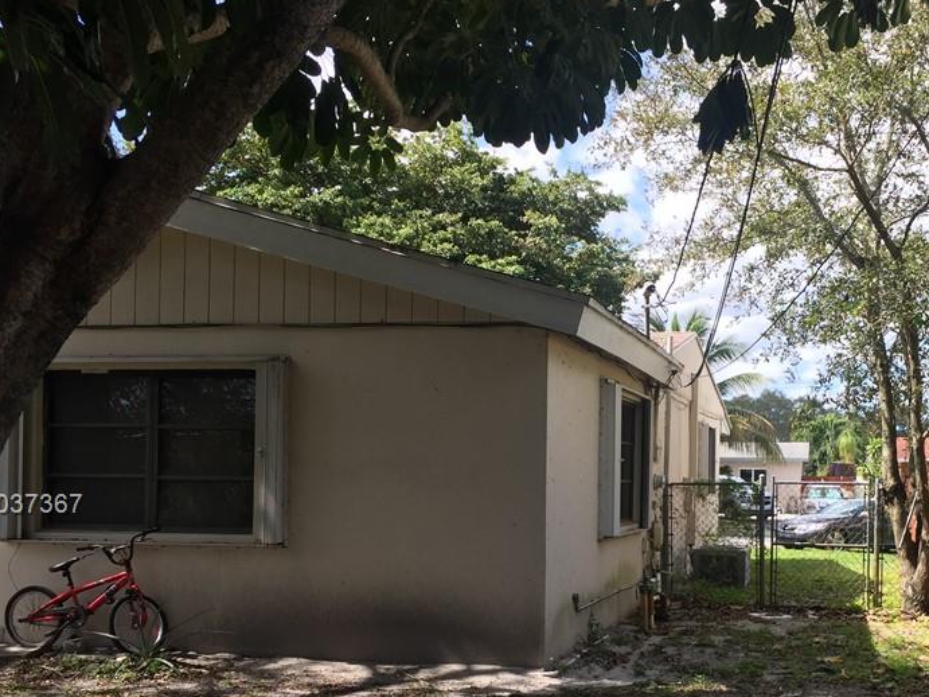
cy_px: 506
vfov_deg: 33.1
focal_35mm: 43
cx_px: 632
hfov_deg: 43.1
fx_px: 1154
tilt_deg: +2.2
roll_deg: -1.2
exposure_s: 1/648
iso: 32
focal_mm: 4.15
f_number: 2.2
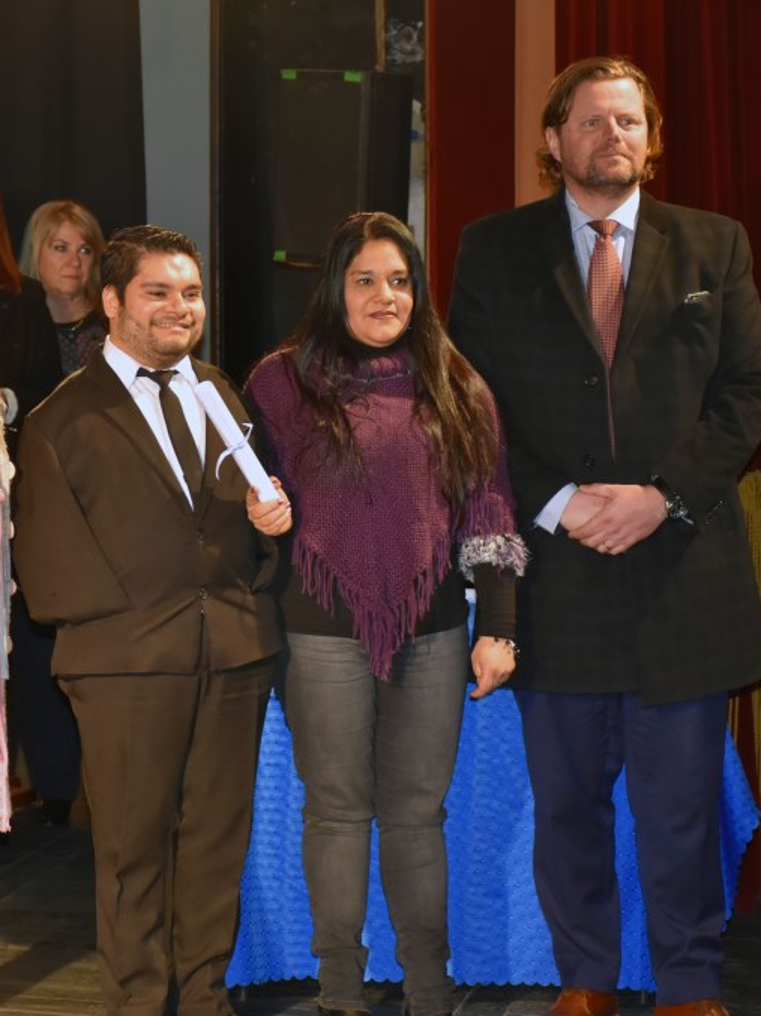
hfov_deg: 11.3
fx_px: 3844
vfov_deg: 15.1
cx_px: 200
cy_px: 508
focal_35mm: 131
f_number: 5
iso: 800
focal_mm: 60
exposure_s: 1/60
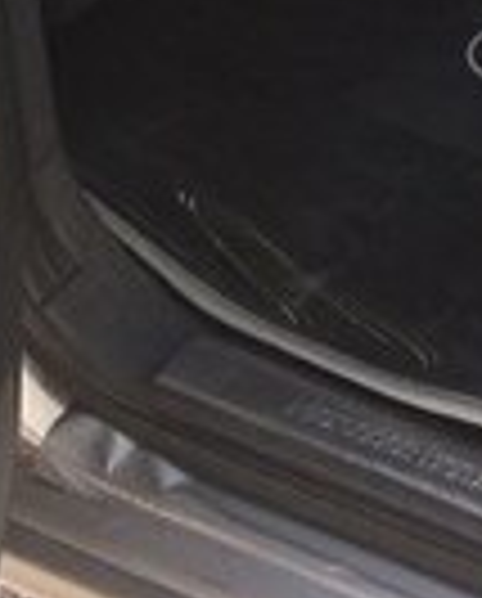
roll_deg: +1.9
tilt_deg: -29.1
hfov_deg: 10.8
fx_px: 2488
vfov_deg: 12.7
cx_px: 662
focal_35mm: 140
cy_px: -434
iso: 64
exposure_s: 1/100
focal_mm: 4.15
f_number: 2.2
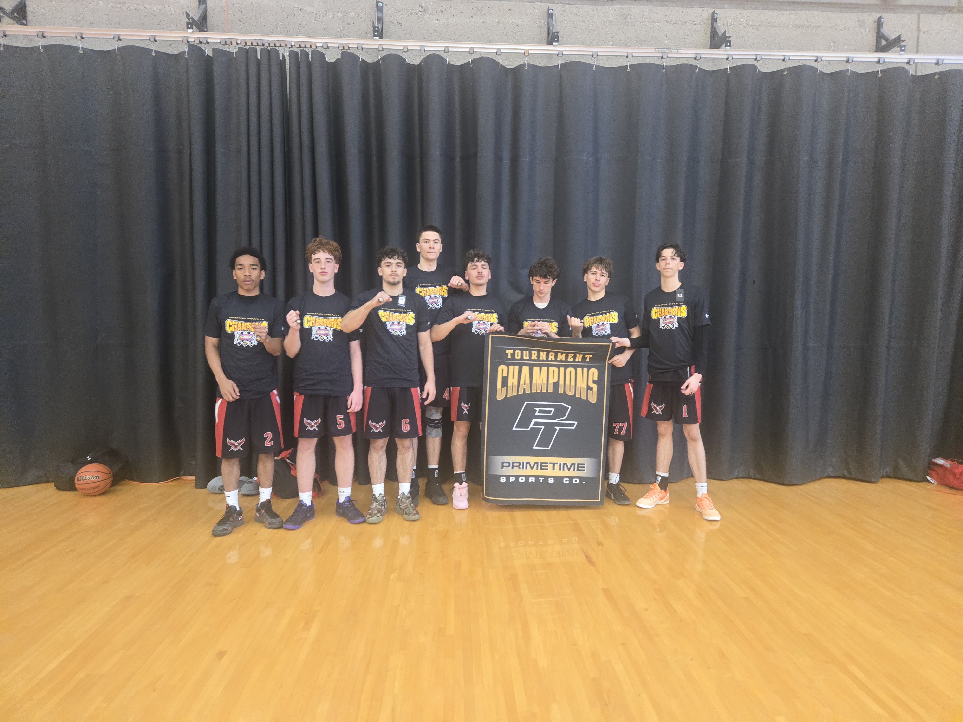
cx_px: 482
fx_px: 640
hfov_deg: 73.9
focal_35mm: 23
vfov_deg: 58.9
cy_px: 361
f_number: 1.8
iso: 640
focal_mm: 5.4
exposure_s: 1/120
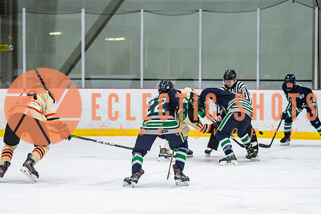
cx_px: 160
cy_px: 108
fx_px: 1340
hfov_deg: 13.7
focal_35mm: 150
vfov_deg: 9.1
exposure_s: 1/640
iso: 1600
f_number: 2.8
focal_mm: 98
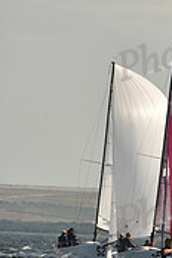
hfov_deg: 1.7
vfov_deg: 2.6
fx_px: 5733
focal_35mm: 800
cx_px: 405
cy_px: 99
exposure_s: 1/1250
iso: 250
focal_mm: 240
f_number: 8
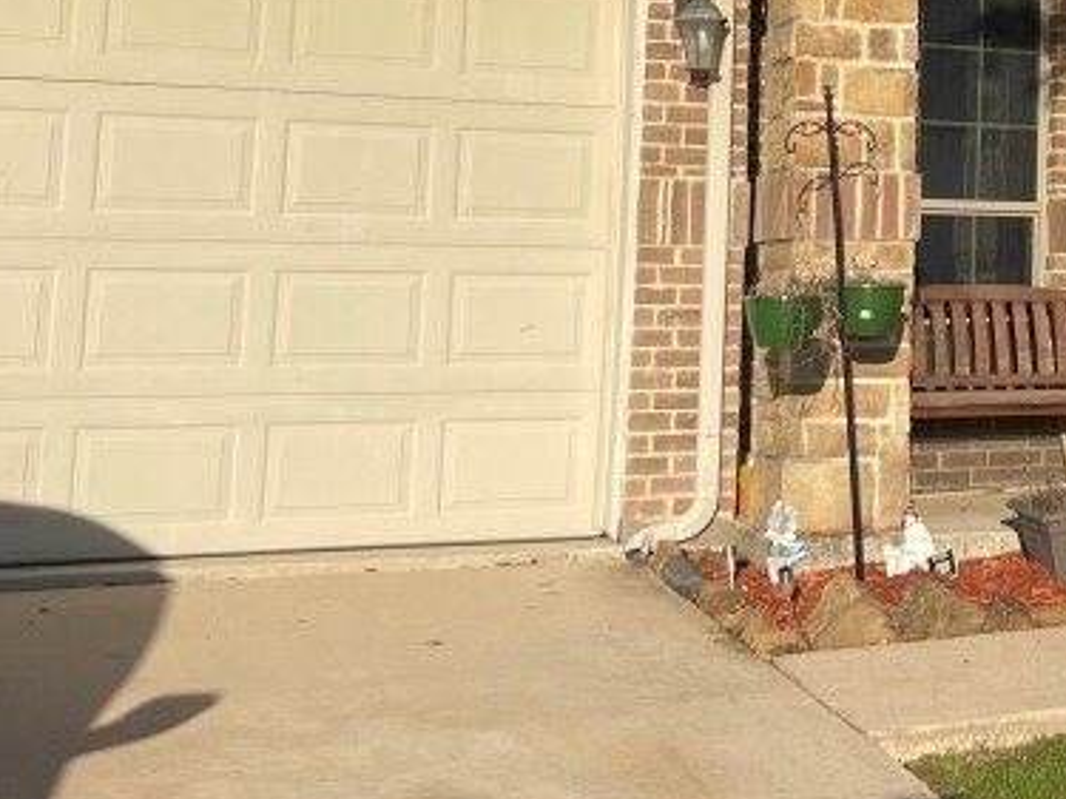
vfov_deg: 20.2
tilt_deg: +6.7
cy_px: 26
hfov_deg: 25.2
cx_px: 1202
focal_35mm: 71
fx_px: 2186
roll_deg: +0.1
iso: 32
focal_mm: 5.1
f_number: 1.6
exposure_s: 1/2488
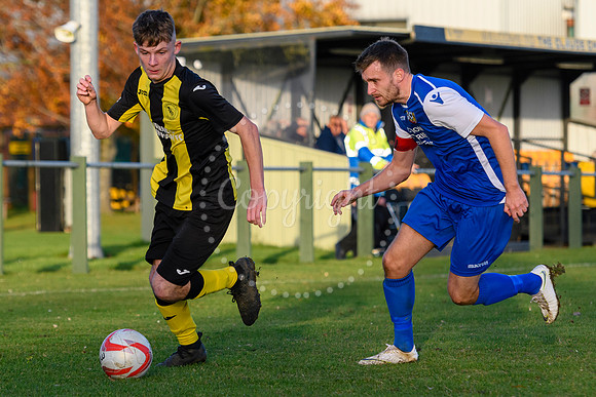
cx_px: 275
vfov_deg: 5.9
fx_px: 3877
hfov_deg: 8.8
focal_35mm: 234
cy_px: 218
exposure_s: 1/2000
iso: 800
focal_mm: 125
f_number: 4
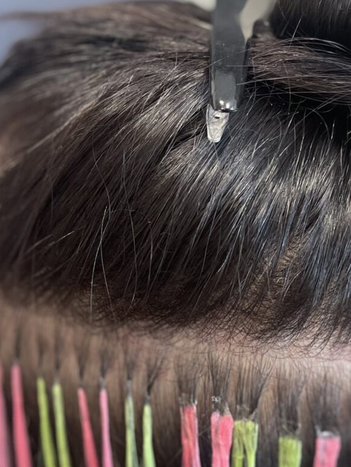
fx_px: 865
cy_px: 482
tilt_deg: -25.7
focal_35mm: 64
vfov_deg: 28.2
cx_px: 256
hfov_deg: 22.7
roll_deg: -1.6
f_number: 1.6
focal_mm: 5.1
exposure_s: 1/60
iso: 160
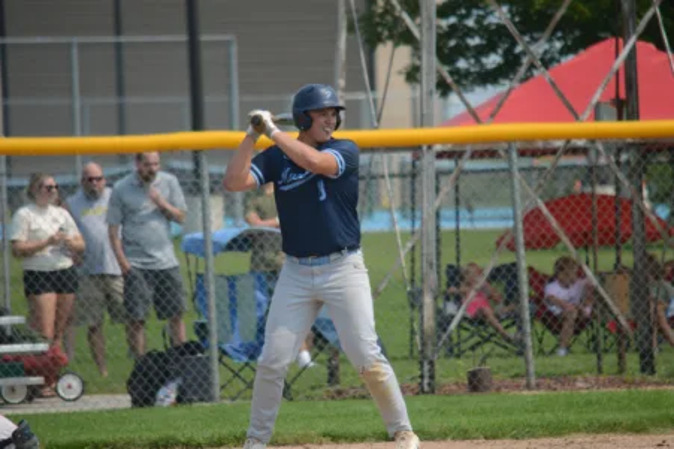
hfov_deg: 4.6
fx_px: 8419
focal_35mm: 450
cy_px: 224
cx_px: 337
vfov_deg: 3.1
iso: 400
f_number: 5.6
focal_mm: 300
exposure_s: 1/1600
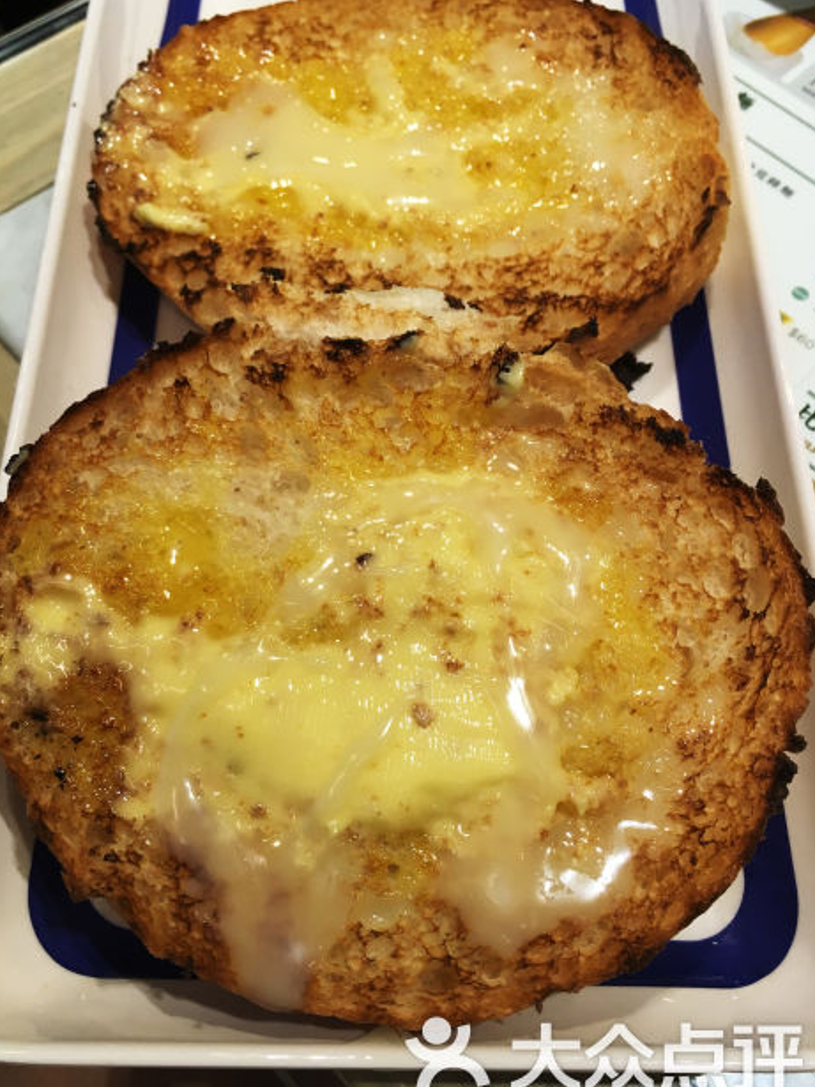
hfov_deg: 42.9
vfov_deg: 55.4
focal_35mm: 33
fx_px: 1036
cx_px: 385
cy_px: 532
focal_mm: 4.15
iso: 40
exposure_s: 1/33
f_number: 2.2
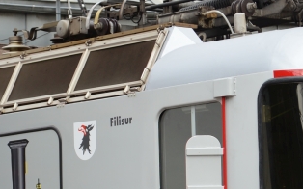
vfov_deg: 6.1
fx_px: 1783
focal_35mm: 216
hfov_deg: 9.7
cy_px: 199
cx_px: 78
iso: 200
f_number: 4.5
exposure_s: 1/200
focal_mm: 52
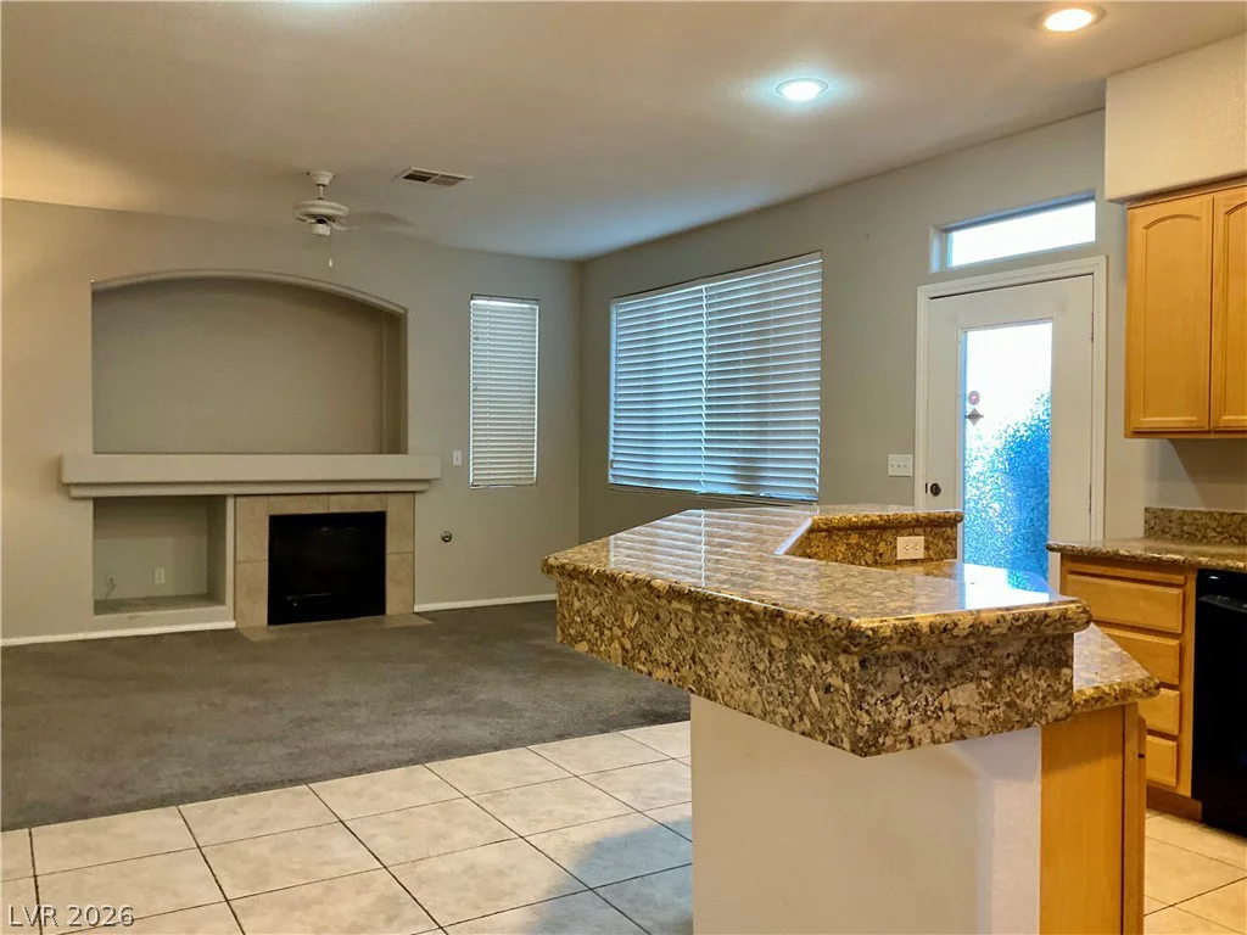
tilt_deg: -1.3
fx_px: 1045
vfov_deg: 48.2
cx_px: 624
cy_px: 468
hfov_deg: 61.7
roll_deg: -1.0
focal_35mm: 29
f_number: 1.8
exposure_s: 1/60
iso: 125
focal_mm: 3
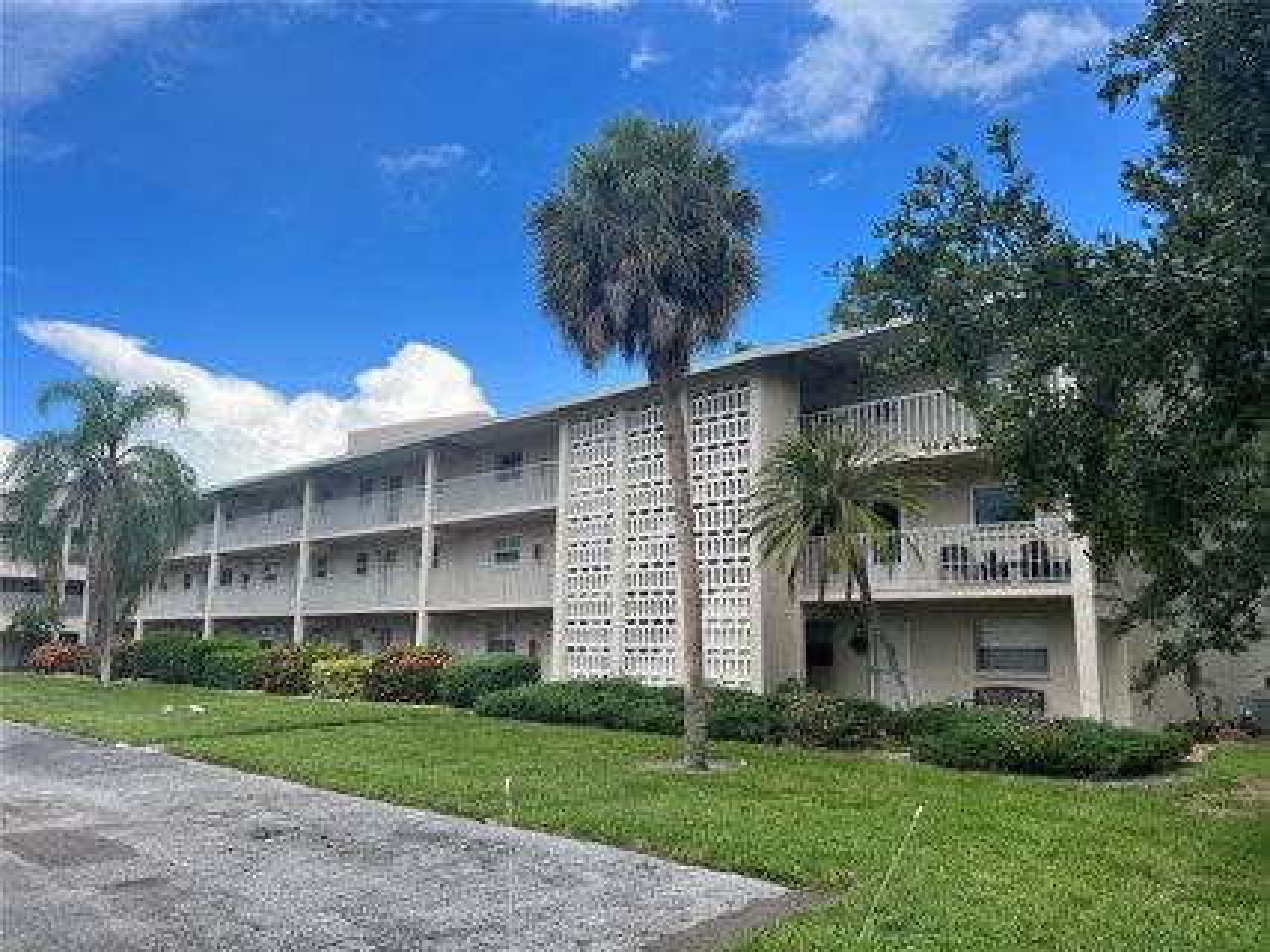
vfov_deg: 53.0
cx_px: 635
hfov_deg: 67.3
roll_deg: -1.1
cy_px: 476
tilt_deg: +9.3
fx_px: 954
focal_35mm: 26
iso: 50
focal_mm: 5.7
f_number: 1.5
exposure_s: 1/2045
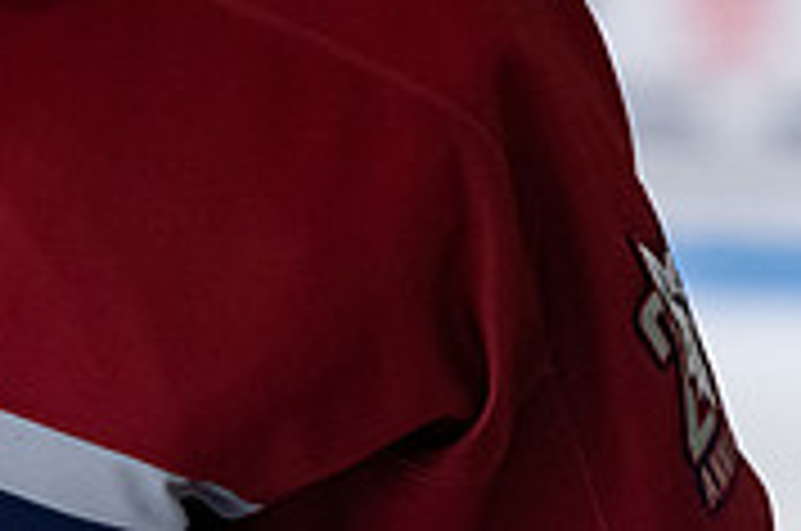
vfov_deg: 2.4
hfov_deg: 3.6
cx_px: -170
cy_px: -289
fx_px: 12593
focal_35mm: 567
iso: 2000
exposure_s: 1/800
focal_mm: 110
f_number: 3.2
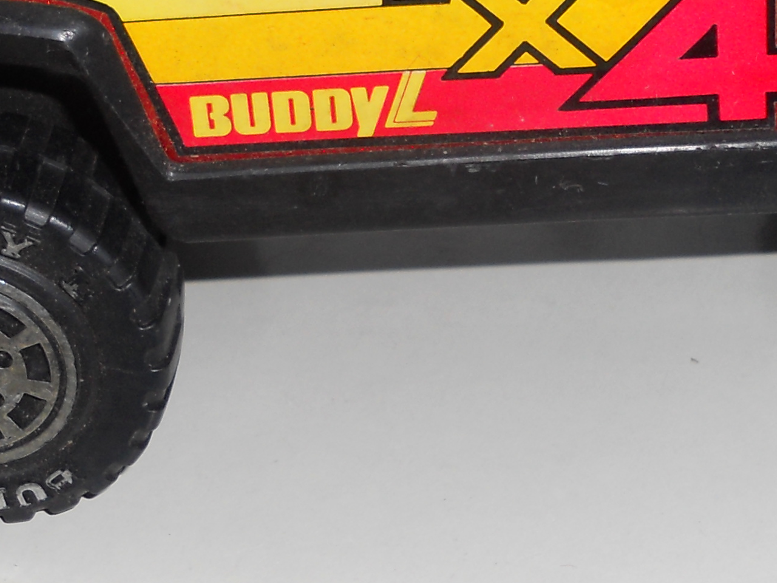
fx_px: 2245
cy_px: 147
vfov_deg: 14.7
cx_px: 220
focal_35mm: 100
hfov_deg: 19.5
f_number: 8.8
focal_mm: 5.8
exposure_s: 1/25
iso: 80
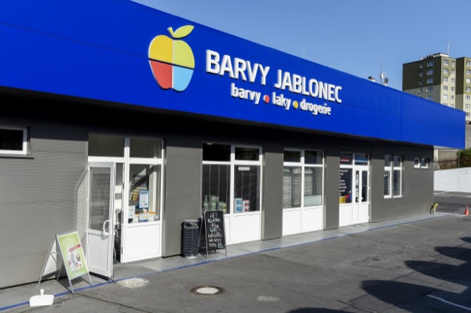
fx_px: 497
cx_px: 236
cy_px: 156
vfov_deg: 35.0
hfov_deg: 50.7
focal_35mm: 38
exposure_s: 1/4000
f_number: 6.3
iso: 800
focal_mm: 38
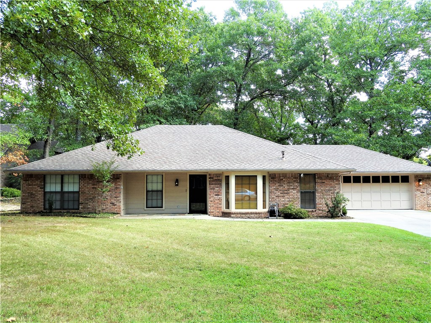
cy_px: 162
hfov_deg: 60.0
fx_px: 374
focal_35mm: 30
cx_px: 216
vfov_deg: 46.8
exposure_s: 1/80
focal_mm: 5.4
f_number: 3.5
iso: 100
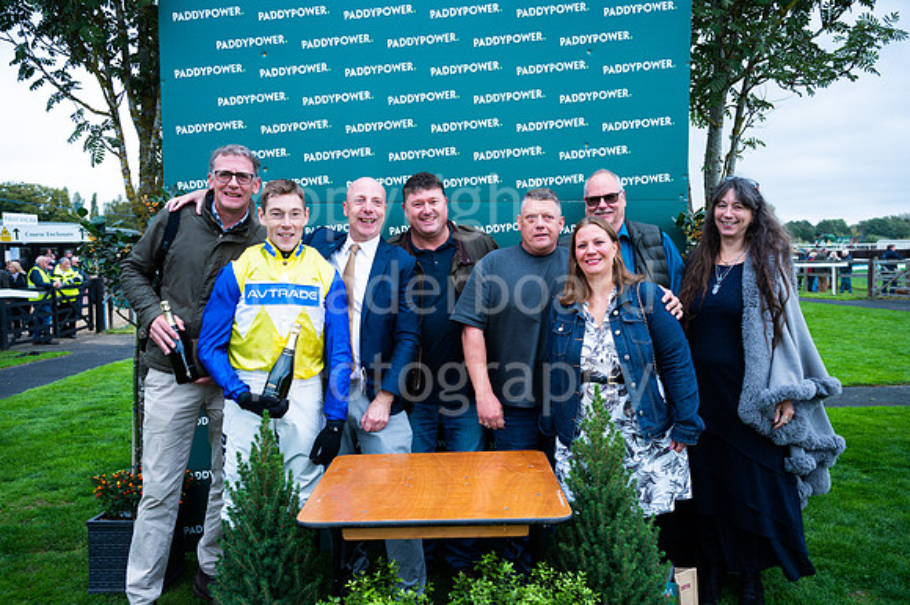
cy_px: 302
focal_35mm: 30
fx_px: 771
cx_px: 455
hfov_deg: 61.1
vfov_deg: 42.9
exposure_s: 1/200
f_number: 4
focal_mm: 30.5
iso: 500
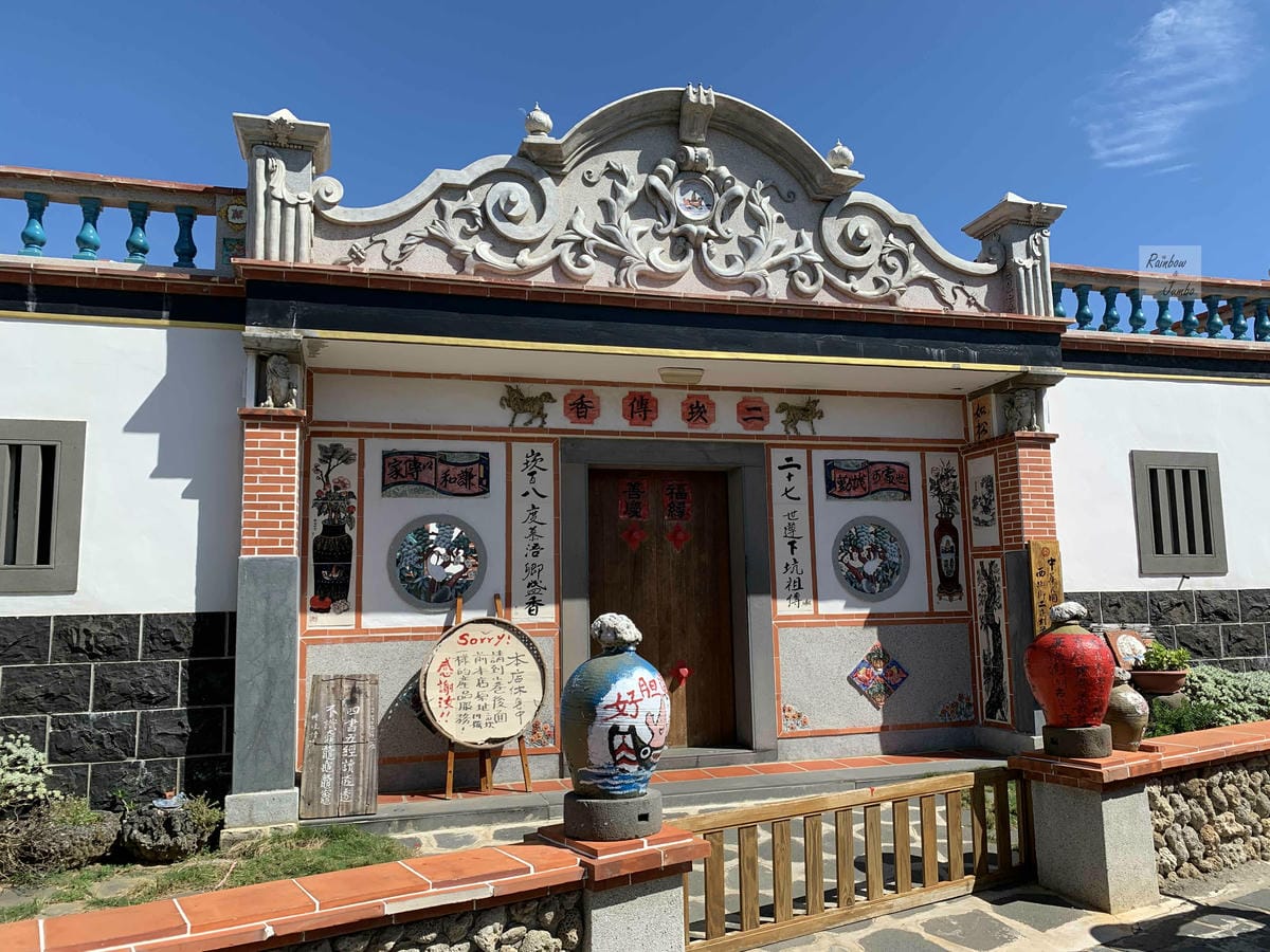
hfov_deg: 67.3
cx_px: 635
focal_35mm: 26
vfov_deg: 53.1
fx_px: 954
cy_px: 476
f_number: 1.8
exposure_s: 1/2160
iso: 25
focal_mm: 4.25
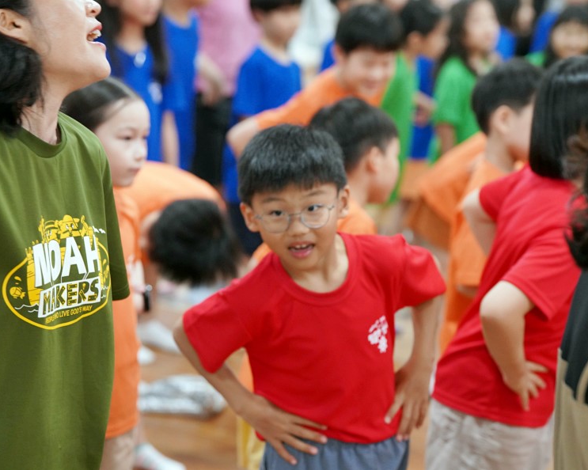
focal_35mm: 116
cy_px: 237
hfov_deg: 16.6
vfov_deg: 13.3
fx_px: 2018
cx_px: 303
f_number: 4
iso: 4000
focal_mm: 102
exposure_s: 1/160
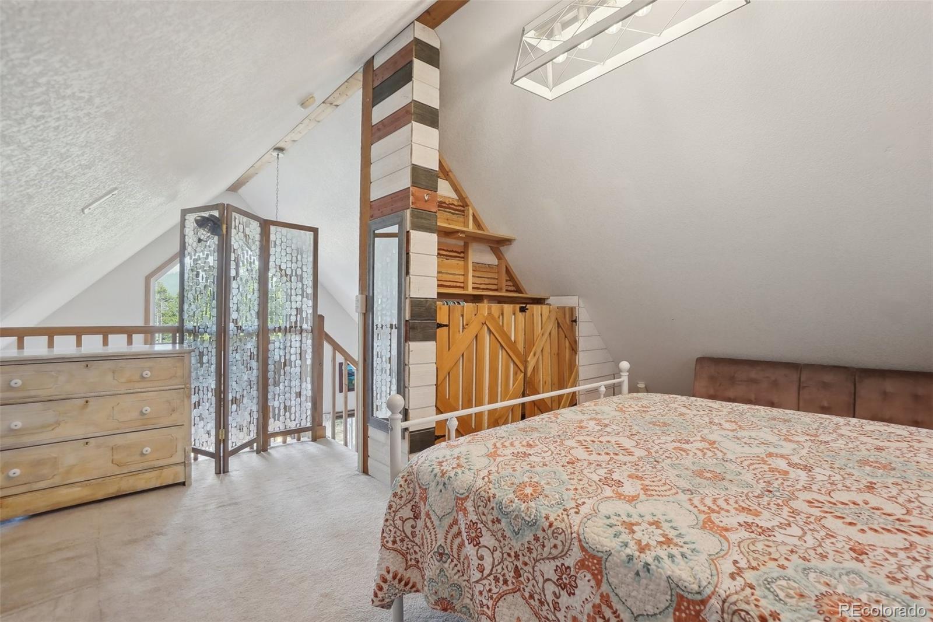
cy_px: 311
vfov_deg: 77.3
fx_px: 389
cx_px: 466
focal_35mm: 15
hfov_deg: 100.4
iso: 400
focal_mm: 10
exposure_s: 1/10
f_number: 8
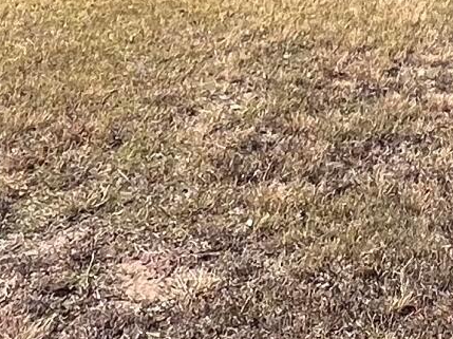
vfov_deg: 13.4
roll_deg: +0.9
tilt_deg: +2.6
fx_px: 1190
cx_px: 683
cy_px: -388
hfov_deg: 18.9
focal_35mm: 91
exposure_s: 1/1085
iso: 32
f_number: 1.8
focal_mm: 1.57
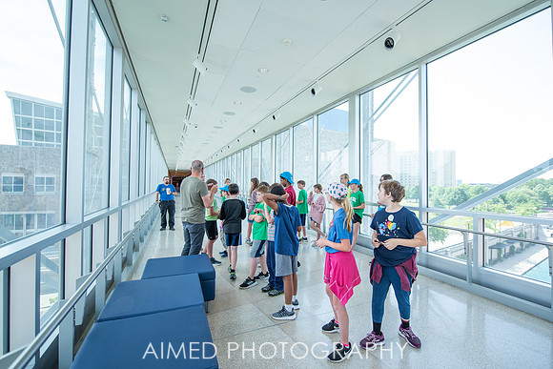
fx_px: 254
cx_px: 285
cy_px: 179
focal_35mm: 17
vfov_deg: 72.0
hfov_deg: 94.9
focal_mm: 16
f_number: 3.2
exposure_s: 1/500
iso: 640
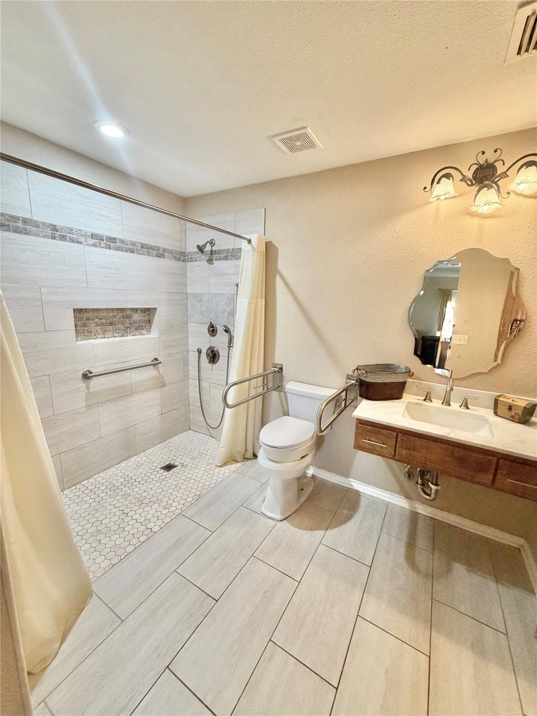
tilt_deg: -11.4
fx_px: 290
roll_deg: -2.8
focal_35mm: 14
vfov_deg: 102.1
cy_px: 358
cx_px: 268
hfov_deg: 85.7
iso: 200
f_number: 2.2
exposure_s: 1/60
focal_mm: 2.22
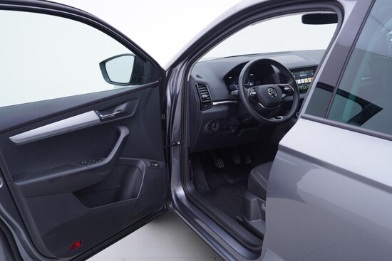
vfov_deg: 36.9
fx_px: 392
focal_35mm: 36
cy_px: 130
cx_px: 196
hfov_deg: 53.1
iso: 125
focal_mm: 24
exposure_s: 1/50
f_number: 3.2
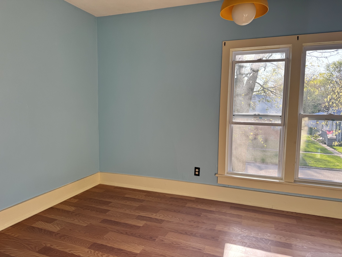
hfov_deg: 71.6
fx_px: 237
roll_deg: -1.2
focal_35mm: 24
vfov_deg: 56.8
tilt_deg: -6.1
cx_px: 171
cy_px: 128
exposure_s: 1/237
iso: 64
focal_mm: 6.76
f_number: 1.78
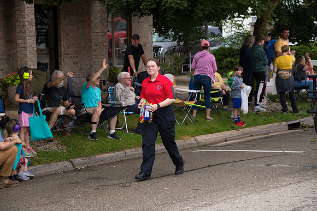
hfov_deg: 19.5
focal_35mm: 105
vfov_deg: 13.0
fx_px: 925
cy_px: 106
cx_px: 158
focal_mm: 105
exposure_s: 1/1000
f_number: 6.3
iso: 640
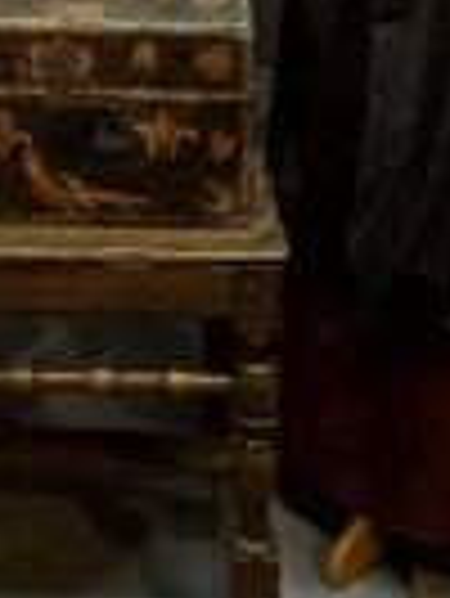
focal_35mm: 83
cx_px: 50
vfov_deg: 19.5
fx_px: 1436
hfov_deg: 17.6
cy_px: -373
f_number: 1.8
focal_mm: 5.4
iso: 640
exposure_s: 1/33
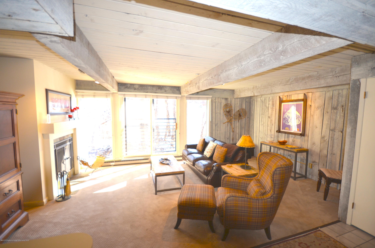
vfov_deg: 77.1
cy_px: 124
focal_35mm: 15
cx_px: 188
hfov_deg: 100.5
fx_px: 156
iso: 320
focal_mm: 10
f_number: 4
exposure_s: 1/125
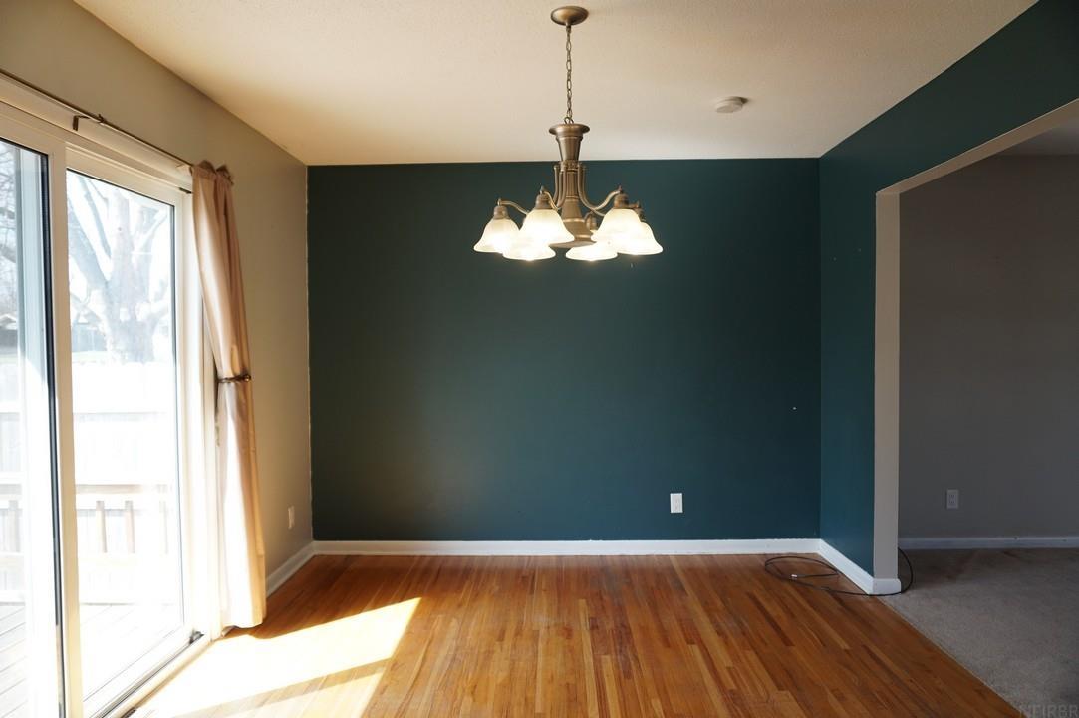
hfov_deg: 73.8
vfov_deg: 53.0
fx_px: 719
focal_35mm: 24
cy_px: 359
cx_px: 540
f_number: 4
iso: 500
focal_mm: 16
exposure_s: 1/160
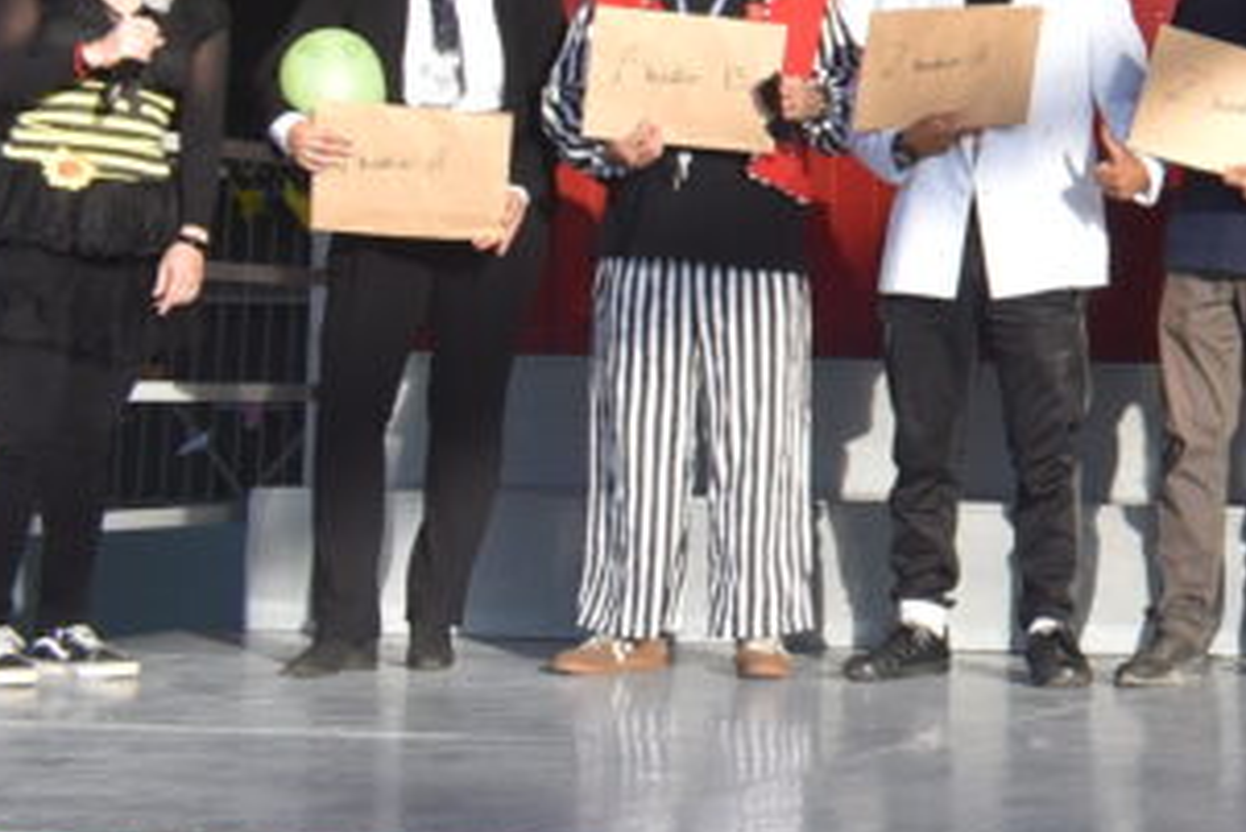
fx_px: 3186
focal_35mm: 92
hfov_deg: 18.8
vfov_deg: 14.7
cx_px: 1995
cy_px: 17
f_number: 8
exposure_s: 1/250
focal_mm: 18
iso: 400
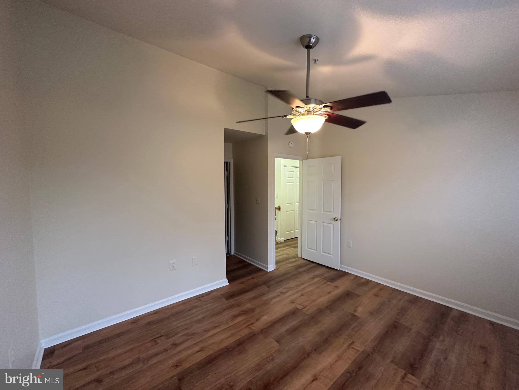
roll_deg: +0.4
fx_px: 210
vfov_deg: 85.7
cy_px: 195
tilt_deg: -4.5
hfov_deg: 102.1
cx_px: 260
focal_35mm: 14
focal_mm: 2.22
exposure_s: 1/60
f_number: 2.2
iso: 250
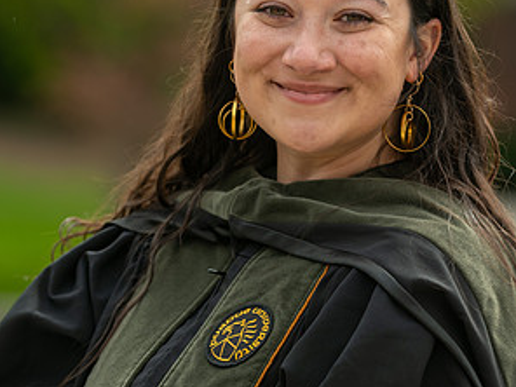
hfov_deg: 6.8
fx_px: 4353
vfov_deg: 5.1
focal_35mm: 292
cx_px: 259
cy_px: 159
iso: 125
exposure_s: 1/400
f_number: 4.5
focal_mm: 200
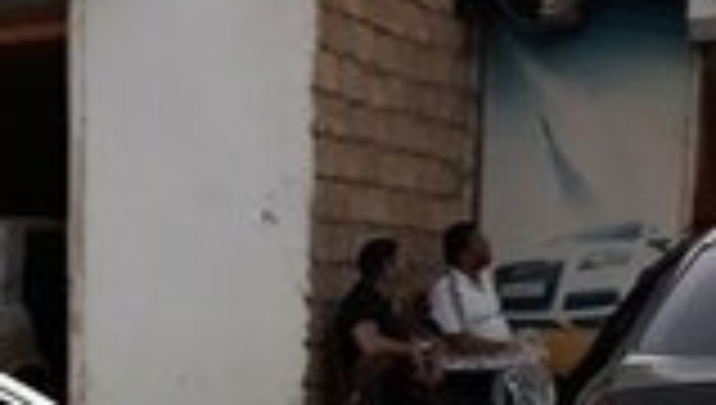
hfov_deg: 15.7
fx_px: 2320
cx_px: -446
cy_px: 979
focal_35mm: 122
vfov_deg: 9.0
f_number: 1.7
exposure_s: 1/50
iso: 100
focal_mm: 3.71
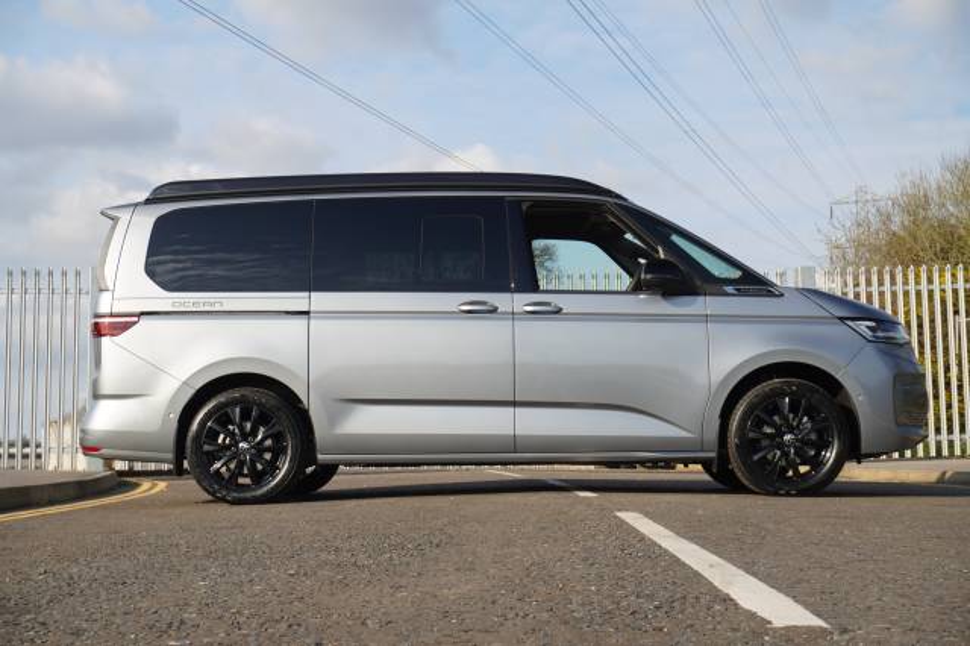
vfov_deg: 24.4
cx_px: 485
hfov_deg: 36.0
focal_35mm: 56
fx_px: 1495
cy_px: 323
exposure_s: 1/125
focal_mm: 37
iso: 100
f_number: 8
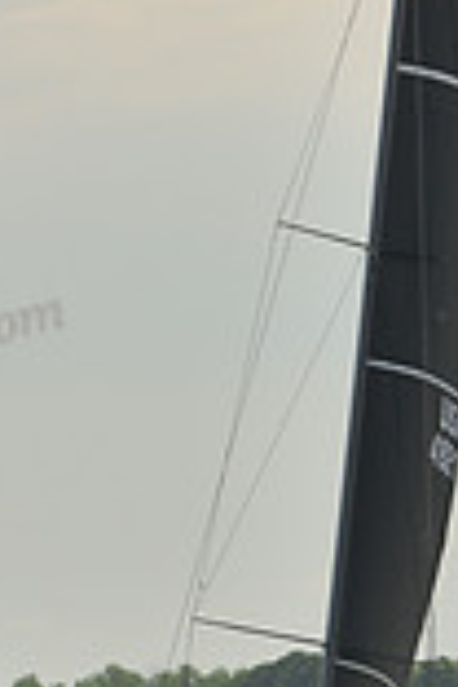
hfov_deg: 2.1
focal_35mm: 650
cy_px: 546
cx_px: 293
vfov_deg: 3.2
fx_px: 12403
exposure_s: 1/640
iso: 250
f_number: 7.1
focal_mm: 175
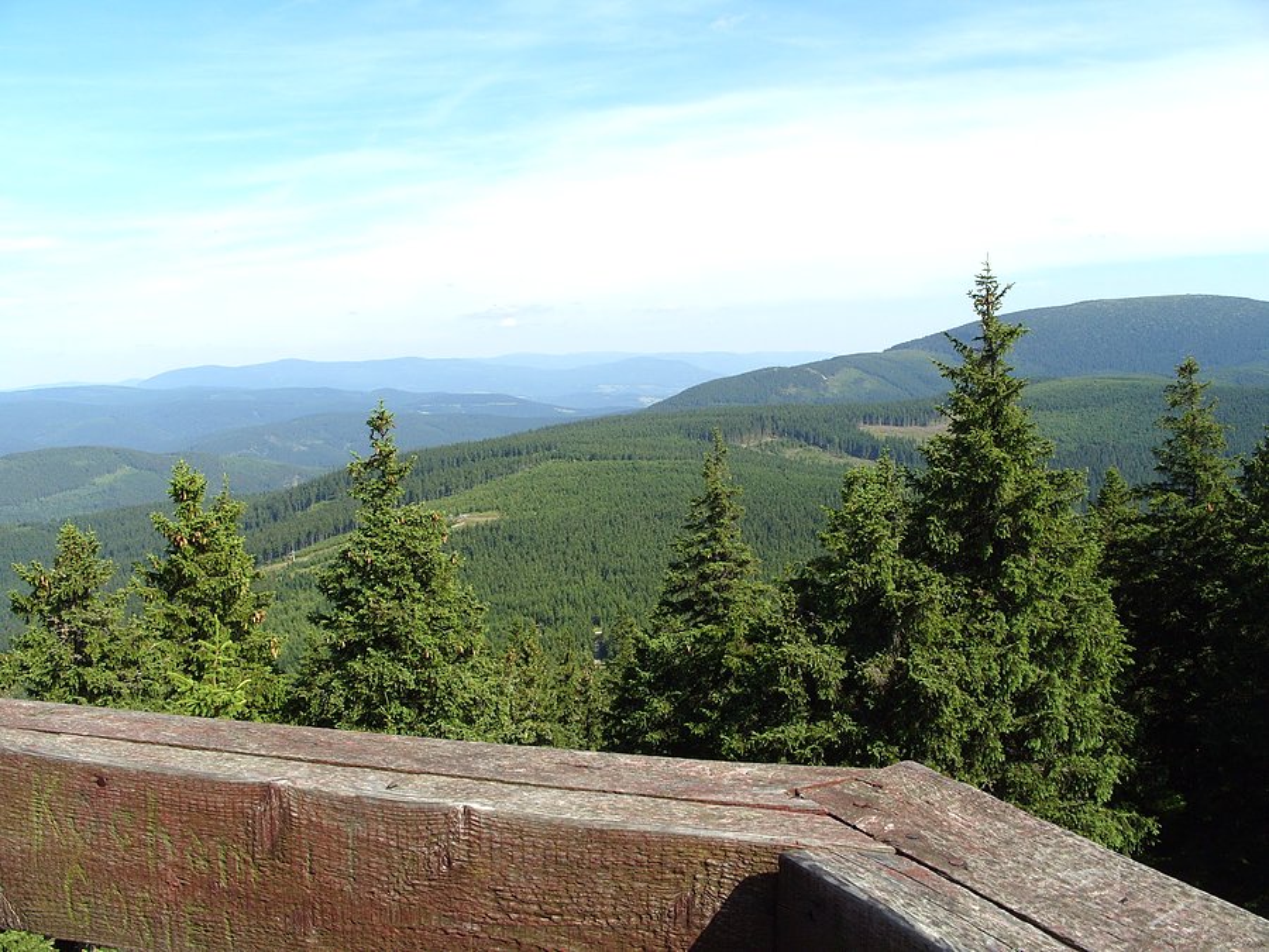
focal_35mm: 35
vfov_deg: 40.7
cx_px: 634
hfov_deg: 52.6
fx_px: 1283
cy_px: 476
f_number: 6.3
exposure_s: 1/350
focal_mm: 7.8
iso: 80
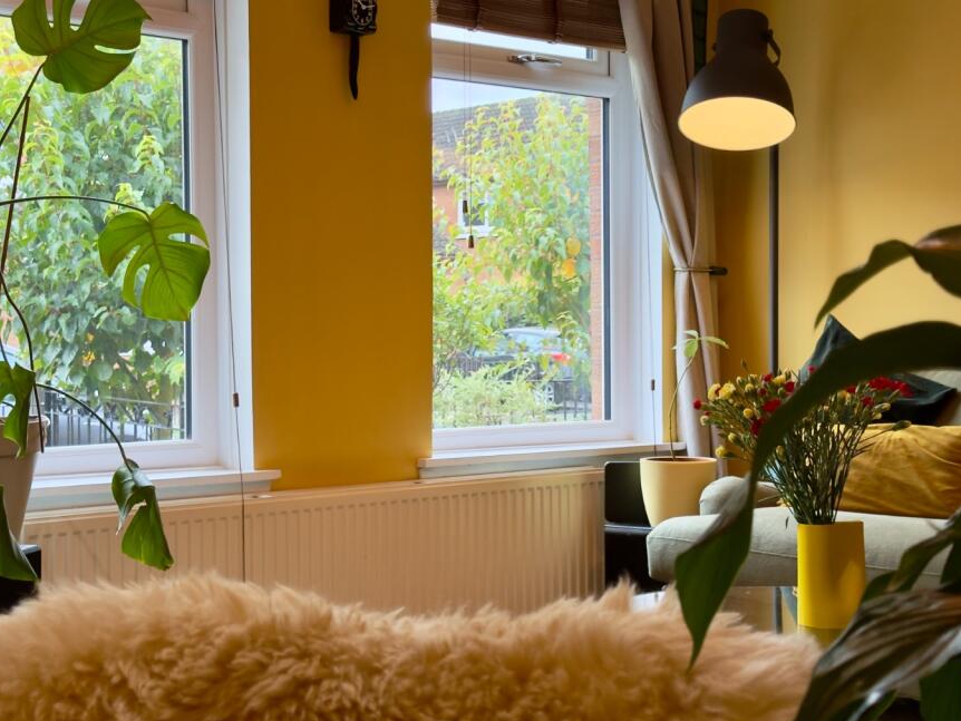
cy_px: 357
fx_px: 1583
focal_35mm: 57
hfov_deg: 33.7
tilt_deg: +0.0
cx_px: 419
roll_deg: +0.7
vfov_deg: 25.7
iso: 64
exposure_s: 1/100
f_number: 1.78
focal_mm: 6.76
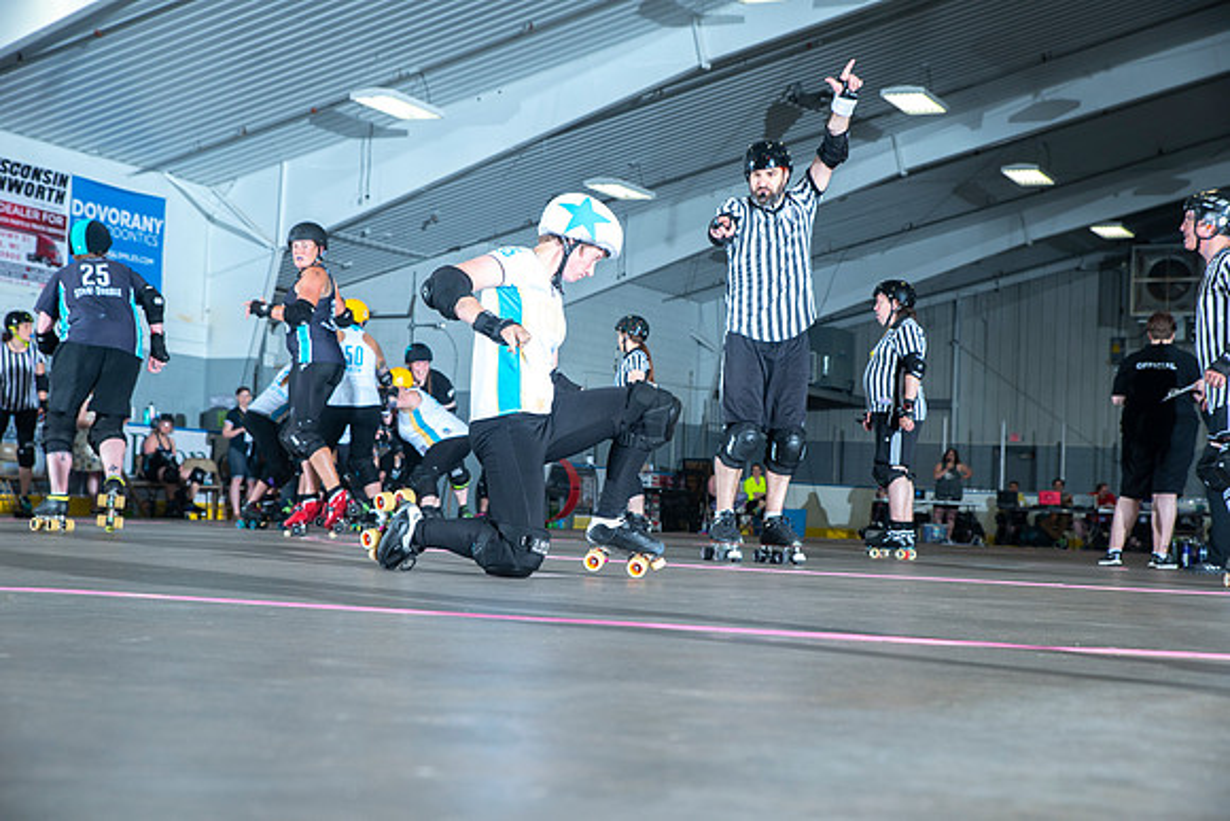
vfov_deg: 23.4
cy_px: 410
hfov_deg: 34.5
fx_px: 1982
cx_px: 615
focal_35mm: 58
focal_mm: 58
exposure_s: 1/160
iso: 800
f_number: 7.1
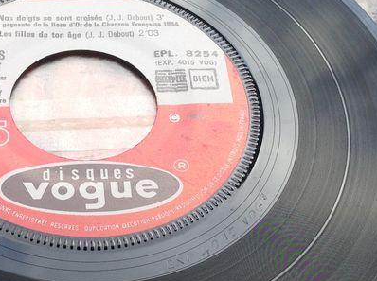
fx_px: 957
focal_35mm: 88
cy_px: 168
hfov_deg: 22.0
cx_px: 66
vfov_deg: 16.7
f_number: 2.4
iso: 50
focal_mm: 4.28
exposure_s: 1/135
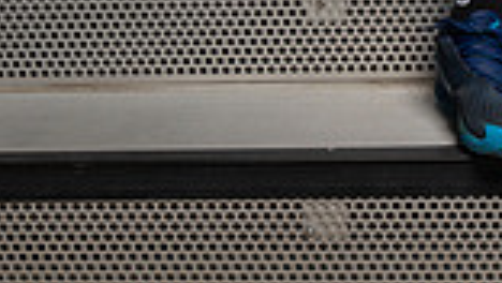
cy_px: -357
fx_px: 2824
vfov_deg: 5.6
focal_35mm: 212
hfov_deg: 10.2
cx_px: 299
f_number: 8
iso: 250
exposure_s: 1/250
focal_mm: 70
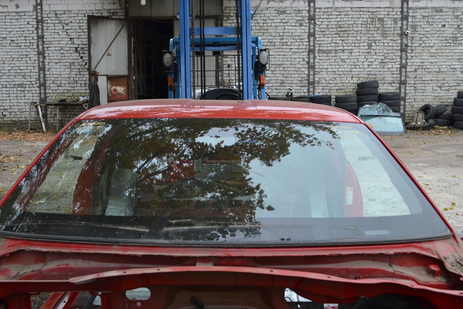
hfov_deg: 49.5
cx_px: 232
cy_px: 154
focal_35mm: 39
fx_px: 502
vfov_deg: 34.2
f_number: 5.6
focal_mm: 26
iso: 200
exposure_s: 1/125
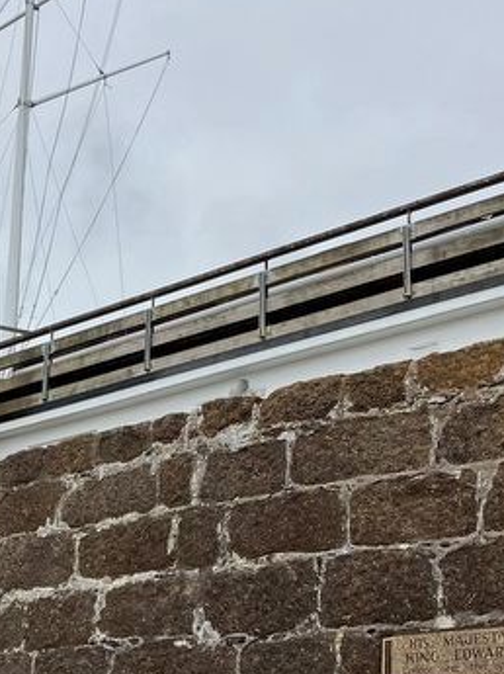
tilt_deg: +18.7
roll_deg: -3.6
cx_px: 2
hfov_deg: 21.7
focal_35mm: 65
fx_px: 1264
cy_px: 445
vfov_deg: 29.7
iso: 32
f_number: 1.8
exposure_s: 1/3436
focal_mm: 3.99
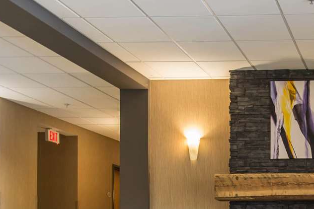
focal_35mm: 57
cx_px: 247
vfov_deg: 23.3
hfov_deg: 34.1
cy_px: 176
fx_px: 497
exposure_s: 1/5
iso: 400
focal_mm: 24
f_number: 8
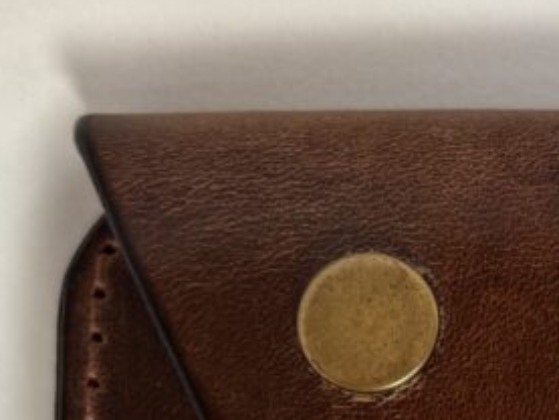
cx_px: 648
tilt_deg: -81.0
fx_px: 1551
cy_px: 537
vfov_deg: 14.8
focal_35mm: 96
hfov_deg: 19.4
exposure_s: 1/121
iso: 80
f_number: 1.6
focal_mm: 5.96
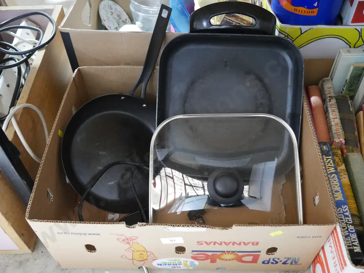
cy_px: 136
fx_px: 358
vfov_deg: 41.8
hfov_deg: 53.9
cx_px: 182
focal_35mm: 34
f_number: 4
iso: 3200
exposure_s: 1/30
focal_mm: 17
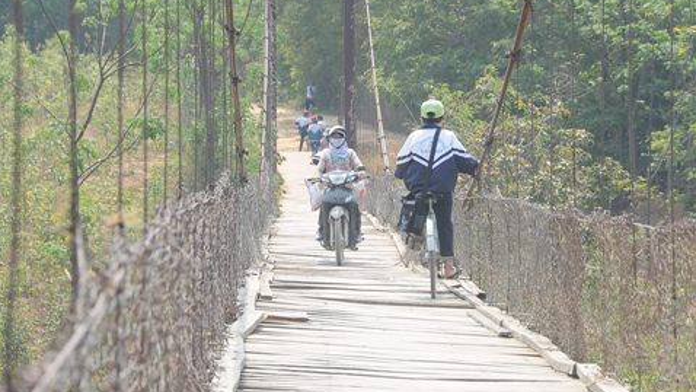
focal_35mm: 268
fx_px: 4947
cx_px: 348
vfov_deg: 4.5
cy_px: 212
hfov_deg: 8.0
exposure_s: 1/125
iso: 200
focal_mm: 170
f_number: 13
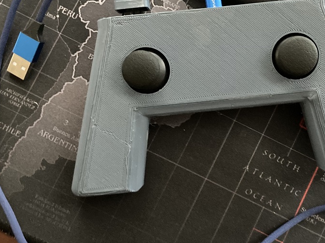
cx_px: 215
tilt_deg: -84.6
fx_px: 469
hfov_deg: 37.8
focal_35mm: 50
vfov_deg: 29.1
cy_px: 115
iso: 640
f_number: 1.8
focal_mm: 3.99
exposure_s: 1/20
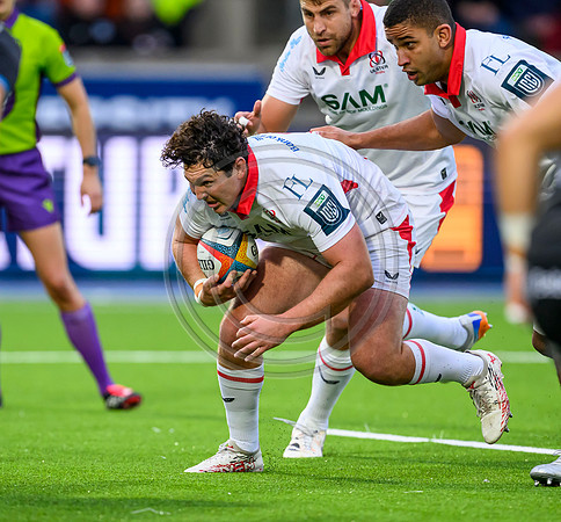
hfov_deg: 2.5
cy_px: 282
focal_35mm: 723
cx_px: 252
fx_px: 12799
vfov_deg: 2.3
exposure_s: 1/1600
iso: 2000
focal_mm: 400
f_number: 3.2
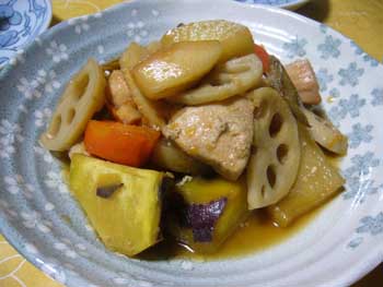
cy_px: 144
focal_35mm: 35
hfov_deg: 52.6
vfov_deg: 40.7
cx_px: 192
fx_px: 388
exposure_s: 1/15
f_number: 2.8
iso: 200
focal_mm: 5.8
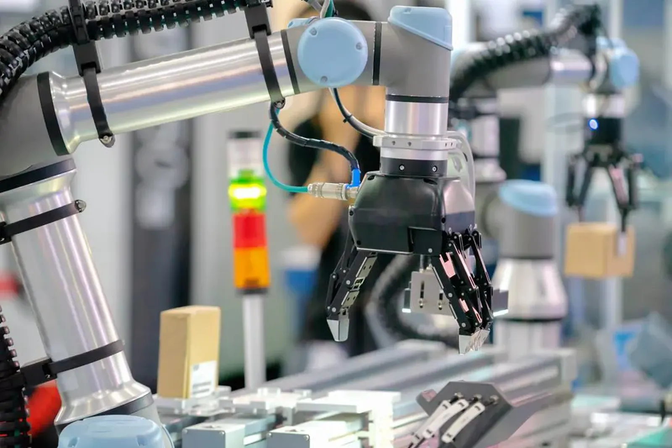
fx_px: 2931
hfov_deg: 13.1
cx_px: 336
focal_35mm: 157
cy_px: 224
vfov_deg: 8.7
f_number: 4
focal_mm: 157
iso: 1600
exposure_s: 1/200
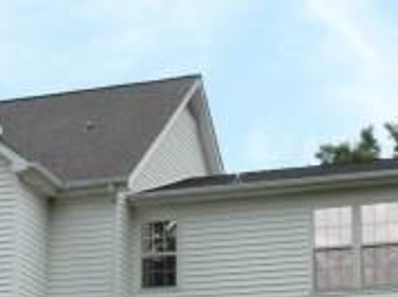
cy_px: 366
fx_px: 1240
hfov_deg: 17.7
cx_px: -20
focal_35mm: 108
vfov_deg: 13.3
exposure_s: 1/320
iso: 160
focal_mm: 5.4
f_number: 4
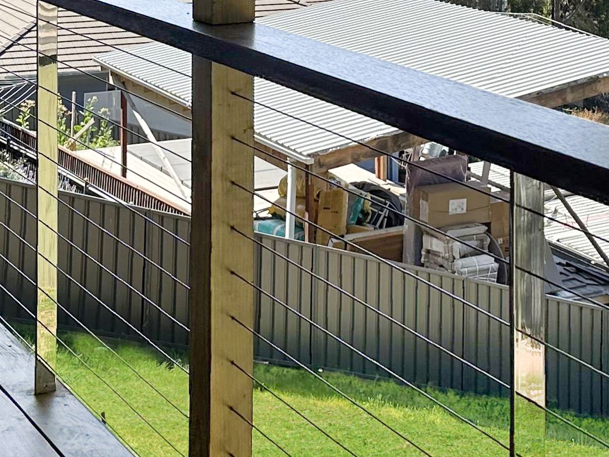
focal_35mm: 82
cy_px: 77
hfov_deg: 23.8
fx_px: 1443
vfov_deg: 17.8
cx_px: 320
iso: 80
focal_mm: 6.86
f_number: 1.78
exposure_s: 1/1949
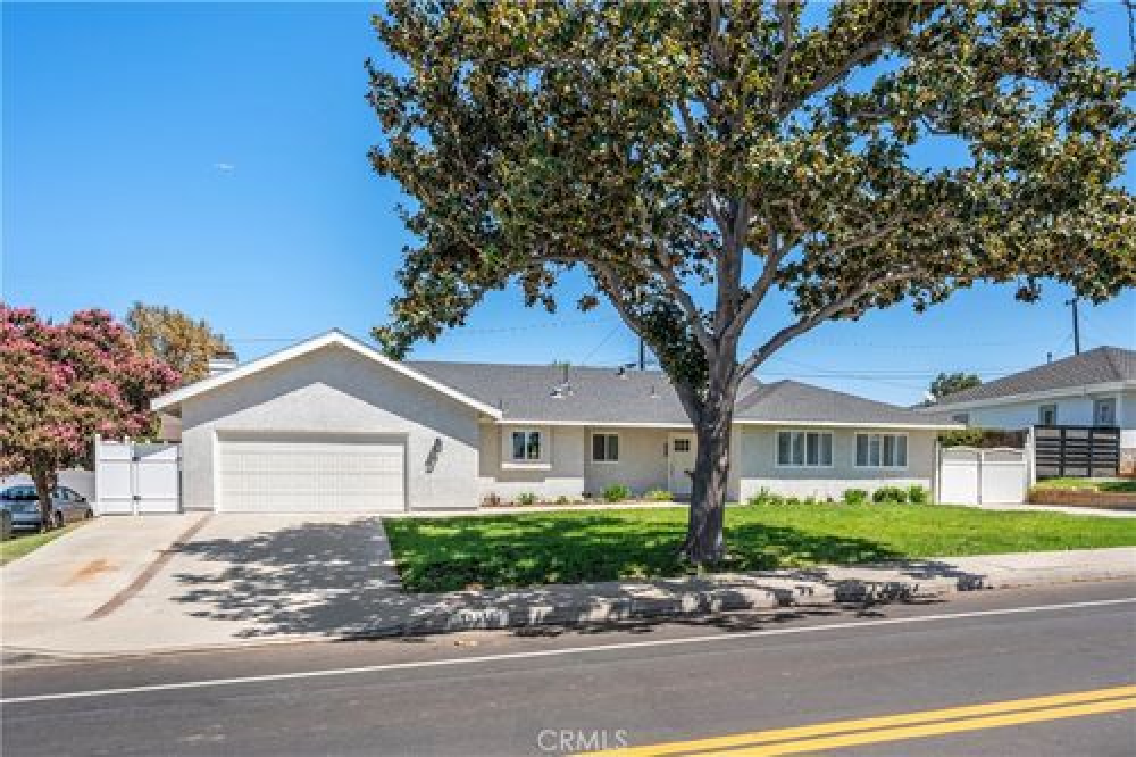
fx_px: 710
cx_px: 568
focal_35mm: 22
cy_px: 378
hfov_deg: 77.3
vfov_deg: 56.1
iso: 400
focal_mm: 22.5
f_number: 7.1
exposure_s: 1/3200
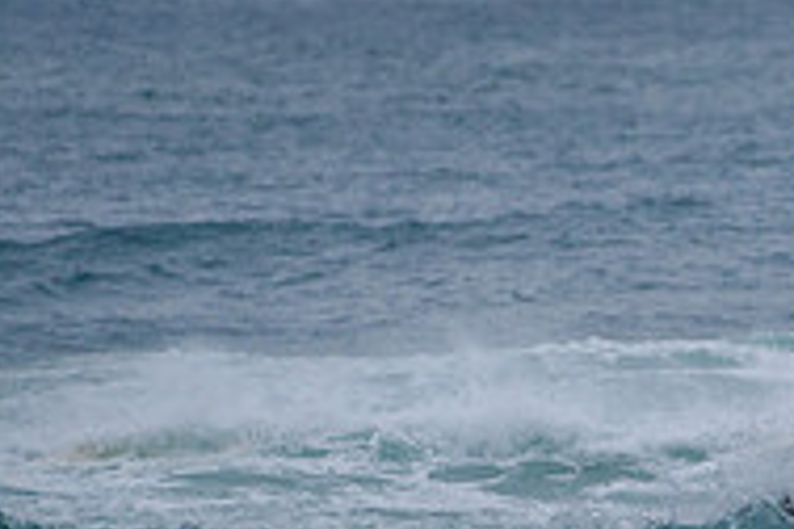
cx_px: 1168
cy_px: 733
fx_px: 41461
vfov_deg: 0.7
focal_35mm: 1880
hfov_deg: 1.1
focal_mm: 500
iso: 720
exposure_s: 1/2000
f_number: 5.6
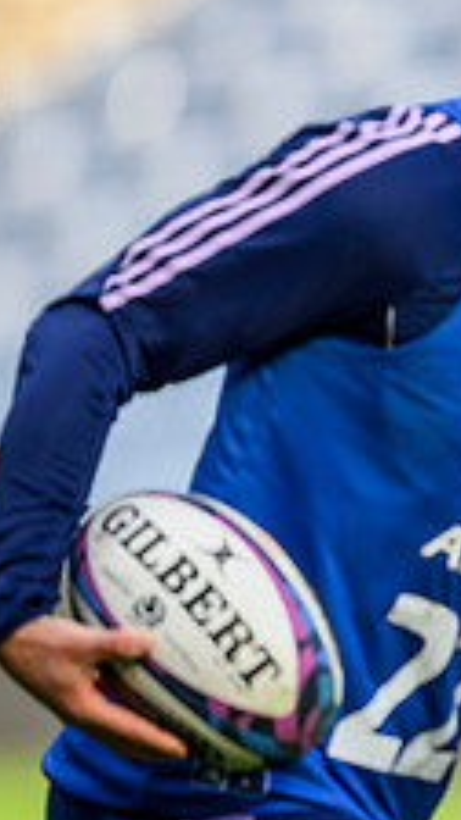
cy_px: 595
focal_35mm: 1551
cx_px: 1043
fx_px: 33705
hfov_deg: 0.8
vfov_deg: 1.4
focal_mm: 400
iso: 1000
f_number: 3.2
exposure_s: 1/2500
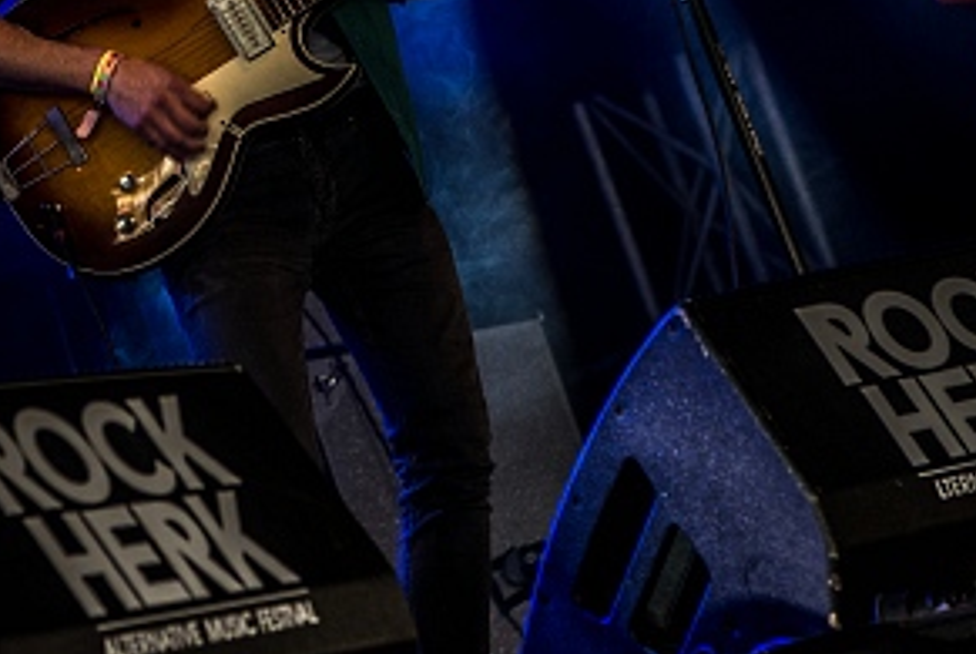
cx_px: 181
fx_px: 4697
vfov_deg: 7.9
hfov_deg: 11.8
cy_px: -139
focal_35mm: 173
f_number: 4.5
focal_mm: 70
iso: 400
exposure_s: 1/100
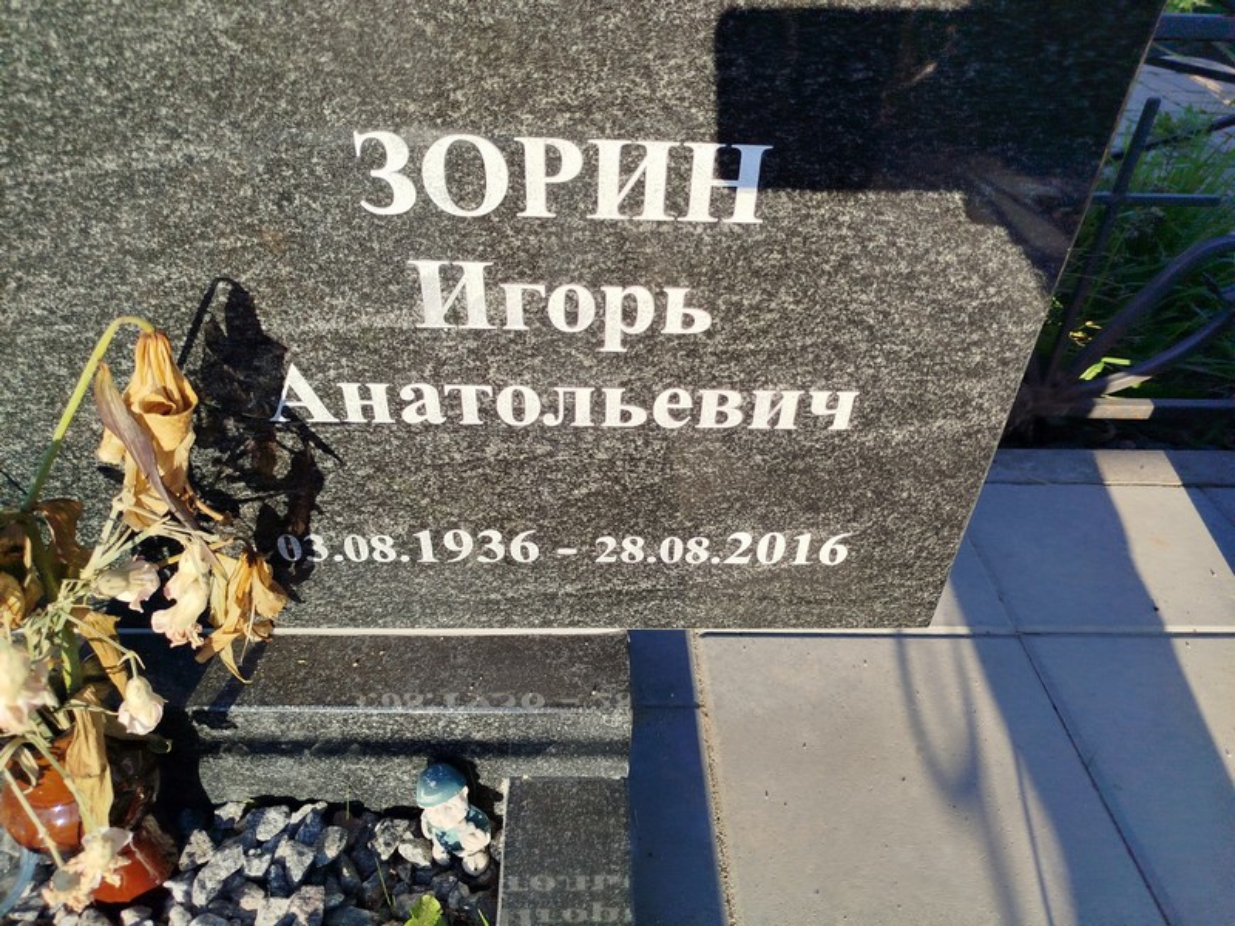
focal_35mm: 24
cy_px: 463
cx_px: 618
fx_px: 856
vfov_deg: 56.8
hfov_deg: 71.6
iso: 50
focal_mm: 5.31
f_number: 1.7
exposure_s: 1/852
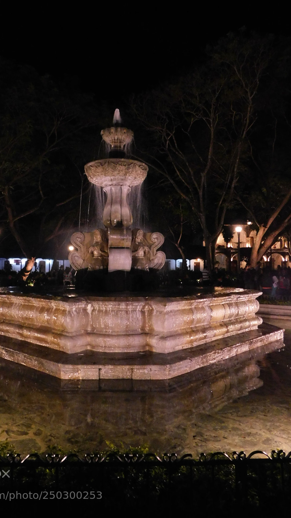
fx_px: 357
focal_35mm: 26
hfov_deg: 44.3
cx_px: 128
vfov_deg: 71.9
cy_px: 253
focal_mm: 4
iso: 640
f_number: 3
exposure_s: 1/8
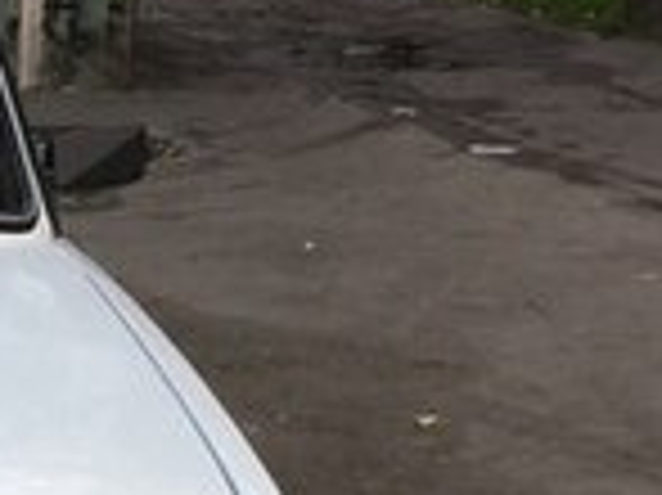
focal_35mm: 130
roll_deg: +1.0
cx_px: -369
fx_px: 2484
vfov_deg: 11.2
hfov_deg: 14.1
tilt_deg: -16.6
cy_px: 542
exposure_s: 1/538
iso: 25
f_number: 2.2
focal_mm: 4.15
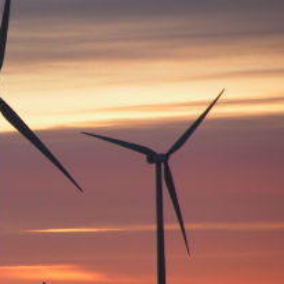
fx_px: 4762
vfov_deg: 3.4
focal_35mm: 513
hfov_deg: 3.4
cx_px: 6
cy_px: 178
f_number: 3.2
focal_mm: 48
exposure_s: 1/200
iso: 100
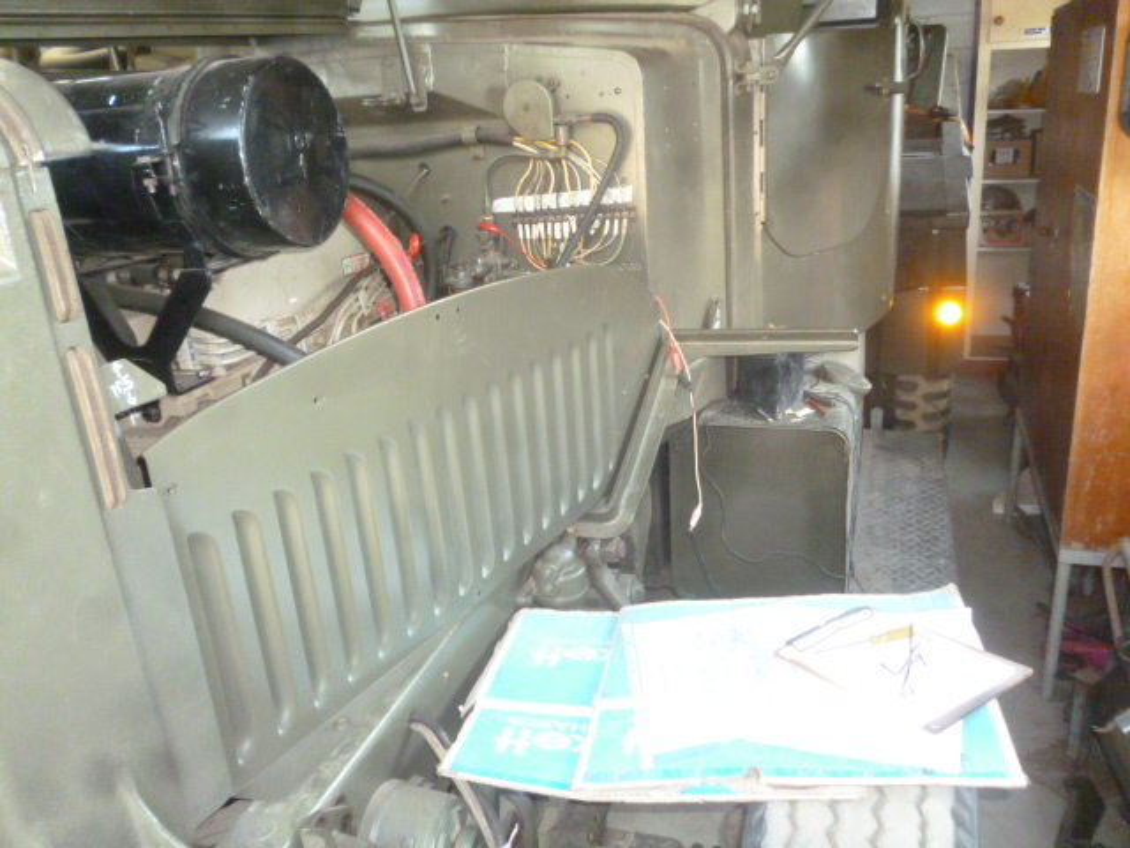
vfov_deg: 49.7
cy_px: 424
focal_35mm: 28
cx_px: 565
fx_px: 914
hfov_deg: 63.4
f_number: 3.1
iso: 800
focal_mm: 5
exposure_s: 1/60
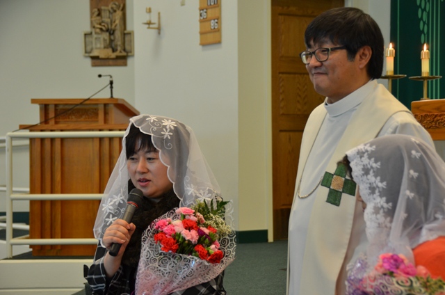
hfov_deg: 24.2
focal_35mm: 84
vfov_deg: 16.2
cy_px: 148
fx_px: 1036
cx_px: 222
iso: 800
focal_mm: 56
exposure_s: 1/40
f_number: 4.8
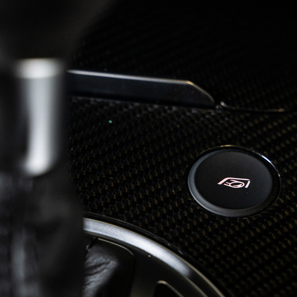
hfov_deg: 18.0
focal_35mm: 96
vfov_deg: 18.1
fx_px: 932
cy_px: 148
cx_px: 211
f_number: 5
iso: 1600
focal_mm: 75
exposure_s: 1/200
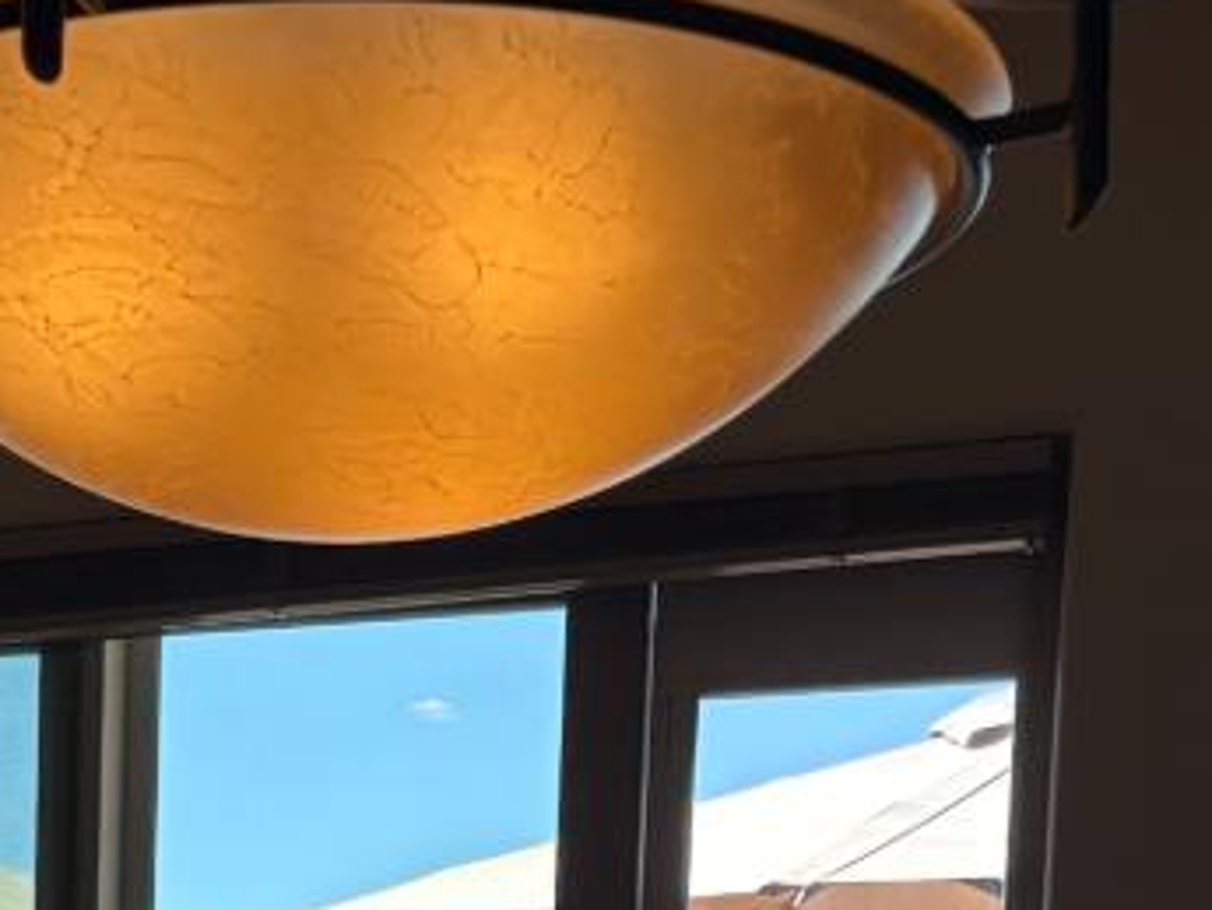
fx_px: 3958
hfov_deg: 17.0
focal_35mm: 113
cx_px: -14
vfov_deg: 11.5
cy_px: 1962
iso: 64
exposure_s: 1/515
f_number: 1.6
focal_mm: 5.96
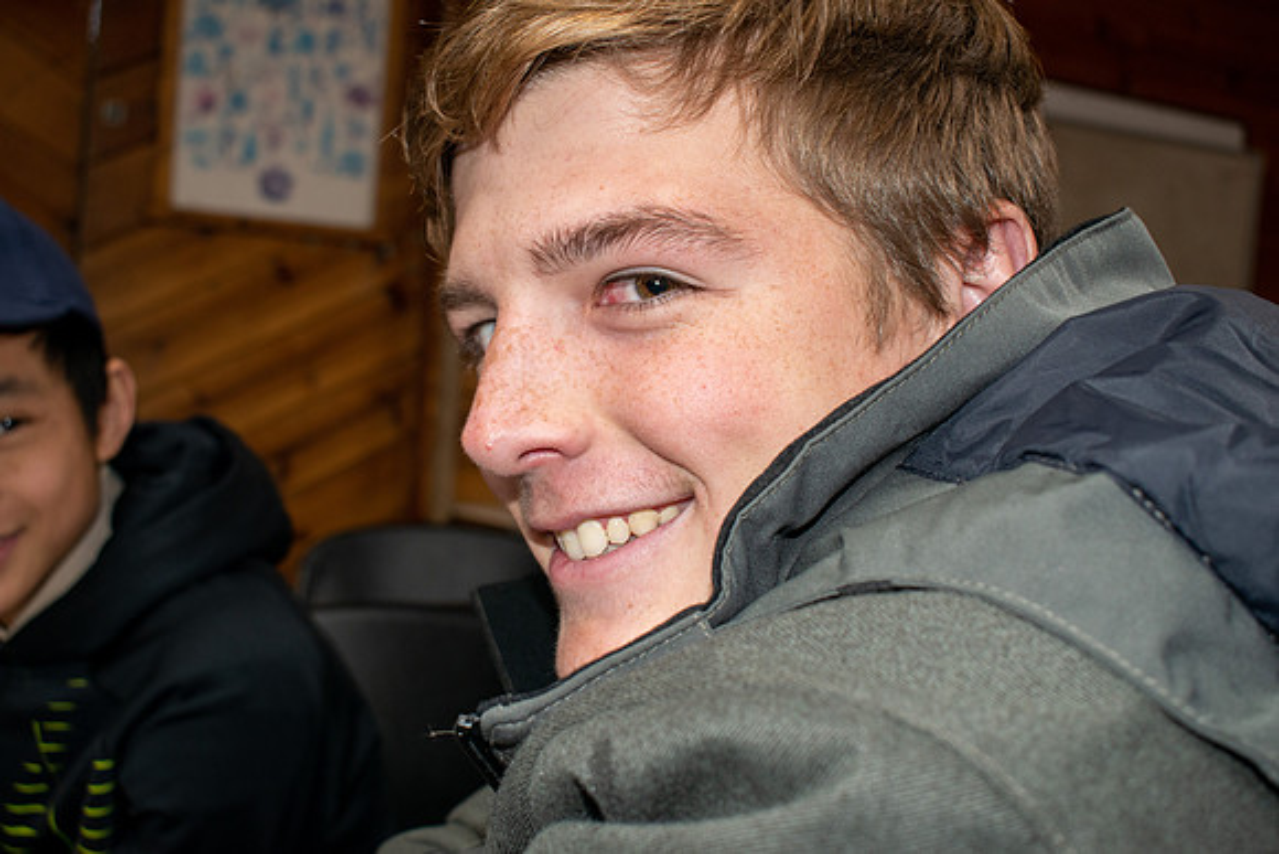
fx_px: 1439
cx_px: 640
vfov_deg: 33.0
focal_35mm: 40
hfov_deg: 47.9
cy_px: 427
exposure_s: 1/30
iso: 200
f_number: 5.6
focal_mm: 27
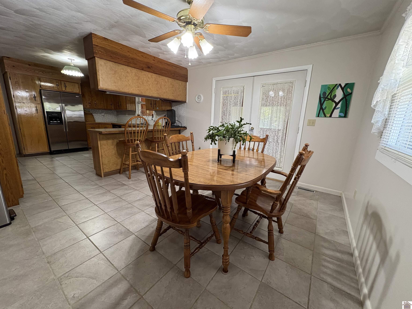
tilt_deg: -11.7
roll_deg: -2.3
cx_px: 206
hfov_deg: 102.1
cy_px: 154
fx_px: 167
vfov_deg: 85.7
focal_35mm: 14
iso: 250
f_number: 2.2
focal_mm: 2.22
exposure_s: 1/60
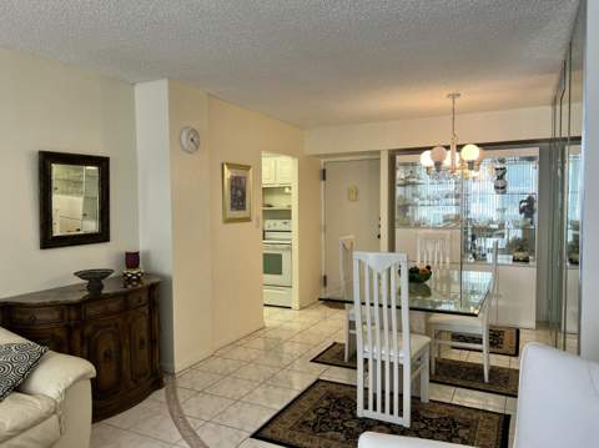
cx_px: 300
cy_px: 224
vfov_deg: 53.0
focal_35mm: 26
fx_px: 449
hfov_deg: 67.4
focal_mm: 5.7
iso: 125
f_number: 1.5
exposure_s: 1/120
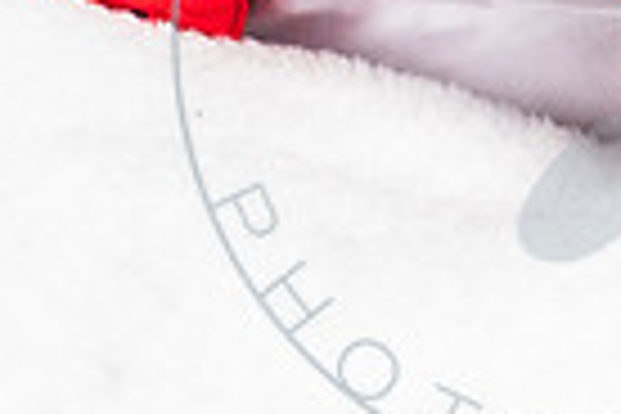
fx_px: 3984
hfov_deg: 8.7
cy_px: -344
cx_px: 860
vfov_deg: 5.8
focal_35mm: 231
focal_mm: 50
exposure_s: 1/200
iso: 64
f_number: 2.8
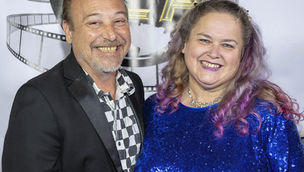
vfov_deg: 19.4
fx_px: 500
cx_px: 160
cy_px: 80
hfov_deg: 33.8
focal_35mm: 62
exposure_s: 1/200
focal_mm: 56
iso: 800
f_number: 5.6
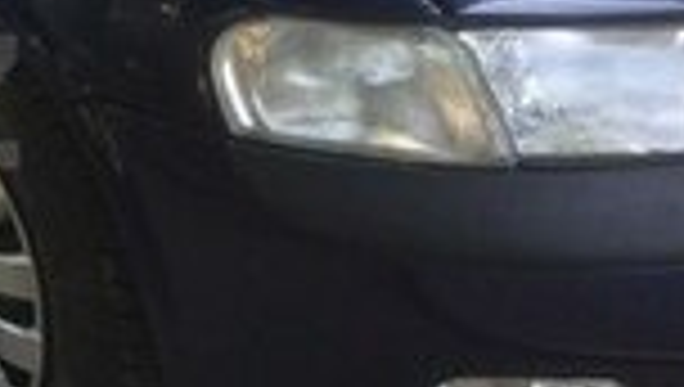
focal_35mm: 137
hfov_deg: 14.3
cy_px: 101
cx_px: -441
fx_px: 2488
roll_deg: +4.0
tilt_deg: -19.1
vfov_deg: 8.9
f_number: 2.2
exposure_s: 1/112
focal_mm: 4.15
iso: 32
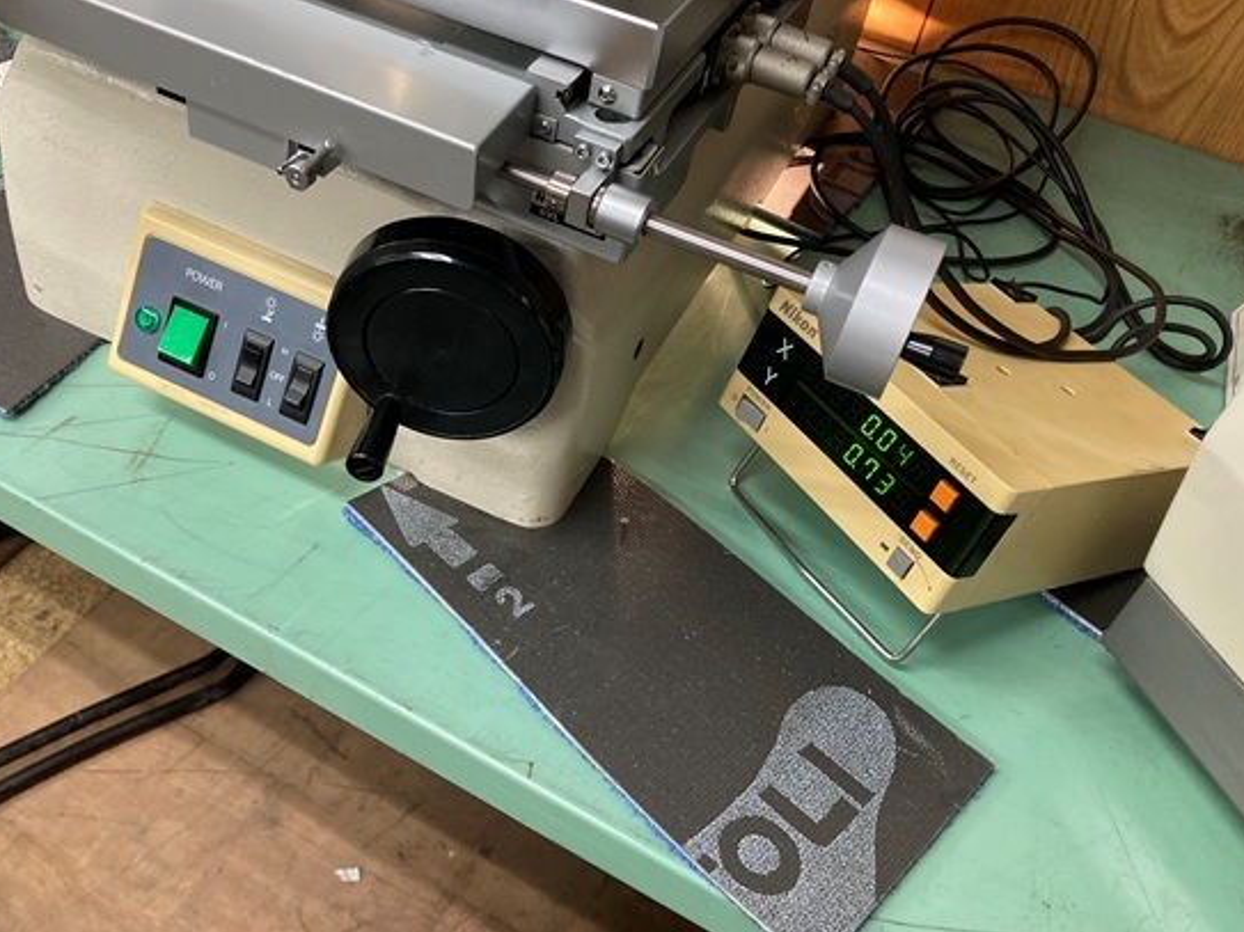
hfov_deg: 55.1
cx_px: 522
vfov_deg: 42.9
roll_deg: -8.2
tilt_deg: -44.5
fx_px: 1186
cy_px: 419
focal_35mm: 33
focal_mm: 3.99
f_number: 1.8
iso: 200
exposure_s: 1/60
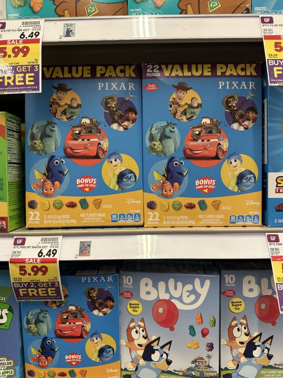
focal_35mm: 25
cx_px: 140
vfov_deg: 69.4
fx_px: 273
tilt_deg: -6.5
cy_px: 187
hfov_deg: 54.9
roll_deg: -0.6
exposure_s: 1/60
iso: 160
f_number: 1.78
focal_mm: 6.86
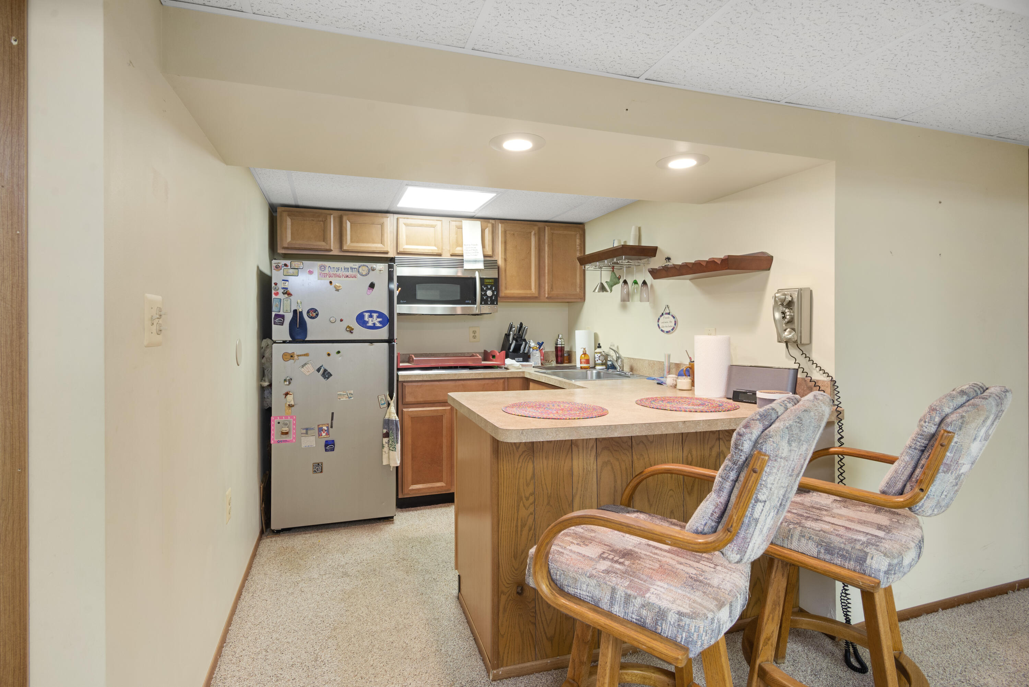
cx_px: 514
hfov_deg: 61.9
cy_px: 344
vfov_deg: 43.6
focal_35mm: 30
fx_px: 858
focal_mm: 30
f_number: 9
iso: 320
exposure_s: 1/2.5
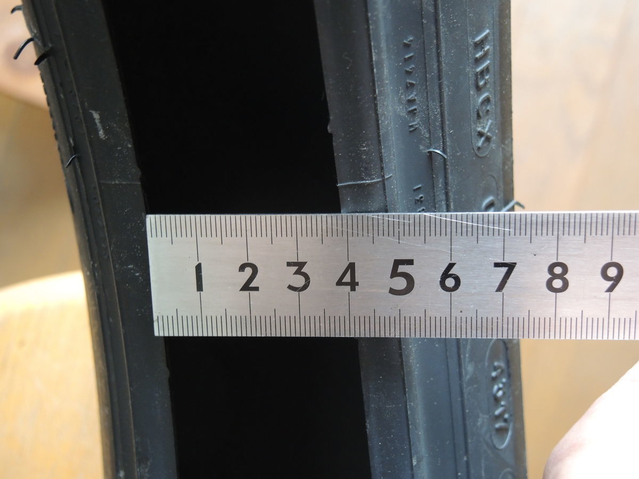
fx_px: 923
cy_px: 240
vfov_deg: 29.1
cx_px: 320
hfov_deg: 38.2
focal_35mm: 50
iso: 720
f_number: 2.8
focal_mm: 11
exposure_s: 1/13
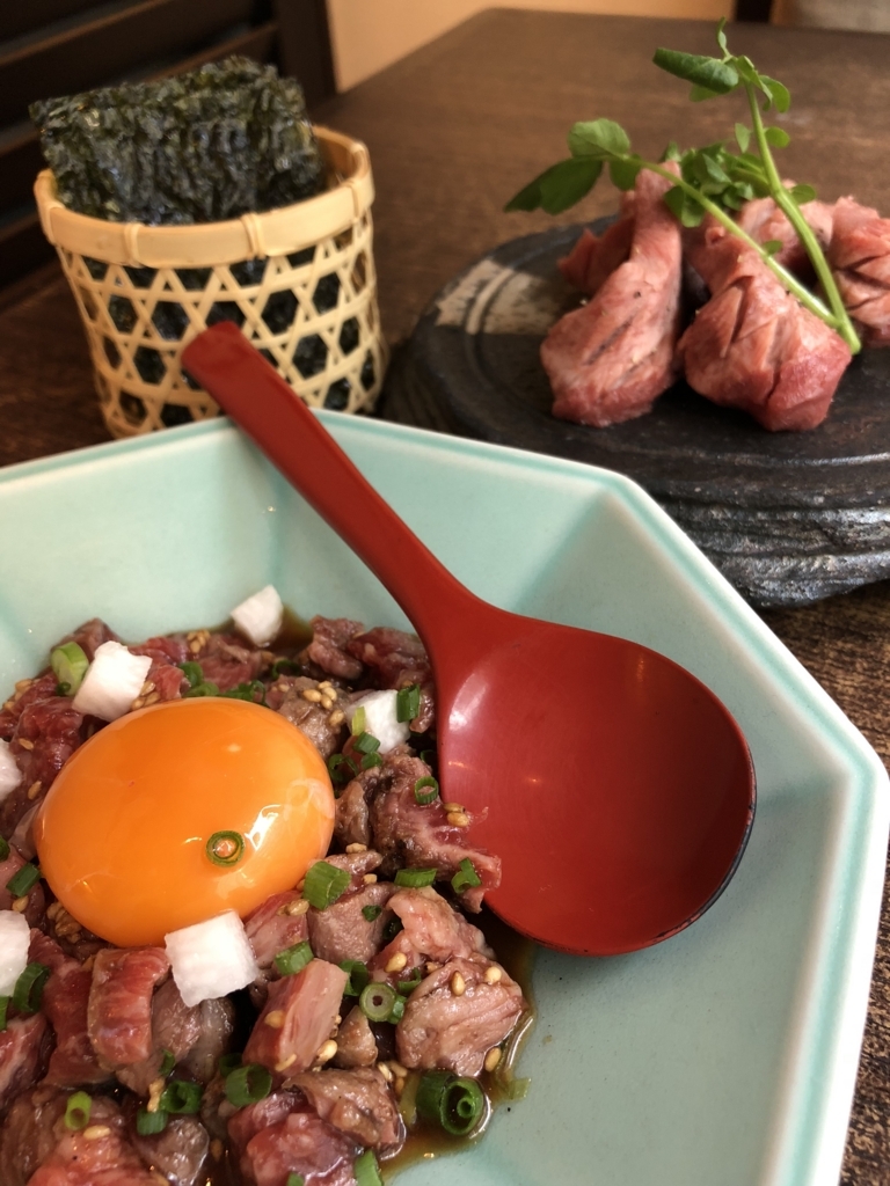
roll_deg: +2.9
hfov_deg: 49.7
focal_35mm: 28
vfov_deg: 63.4
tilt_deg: -41.2
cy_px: 593
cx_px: 445
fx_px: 960
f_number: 1.8
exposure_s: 1/15
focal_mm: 3.99
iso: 64
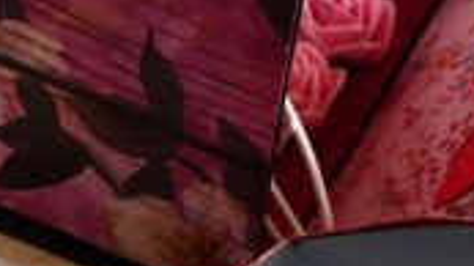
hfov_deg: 13.9
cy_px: 85
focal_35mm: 155
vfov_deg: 7.8
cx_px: 326
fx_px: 1947
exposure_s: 1/60
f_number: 2.8
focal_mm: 7.4
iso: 160
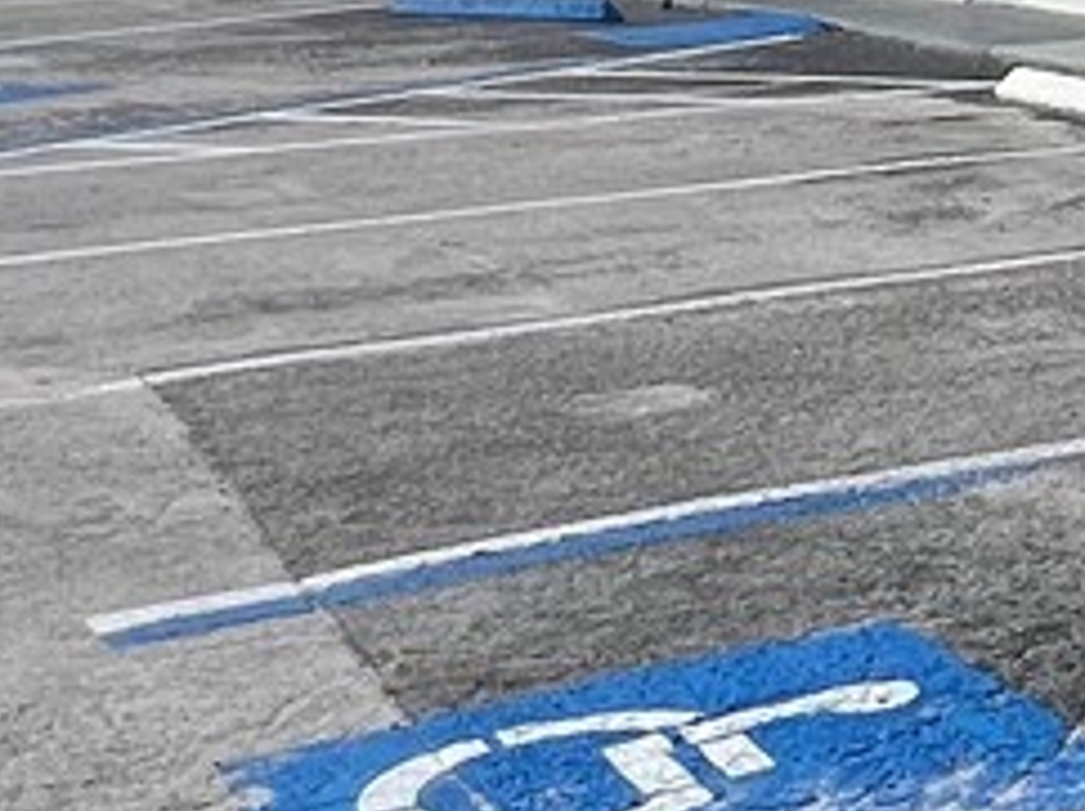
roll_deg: +0.1
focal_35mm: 86
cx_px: 1780
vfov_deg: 16.2
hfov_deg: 19.0
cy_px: -242
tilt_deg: +0.0
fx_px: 2693
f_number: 1.8
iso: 32
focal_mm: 1.57
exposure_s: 1/3040
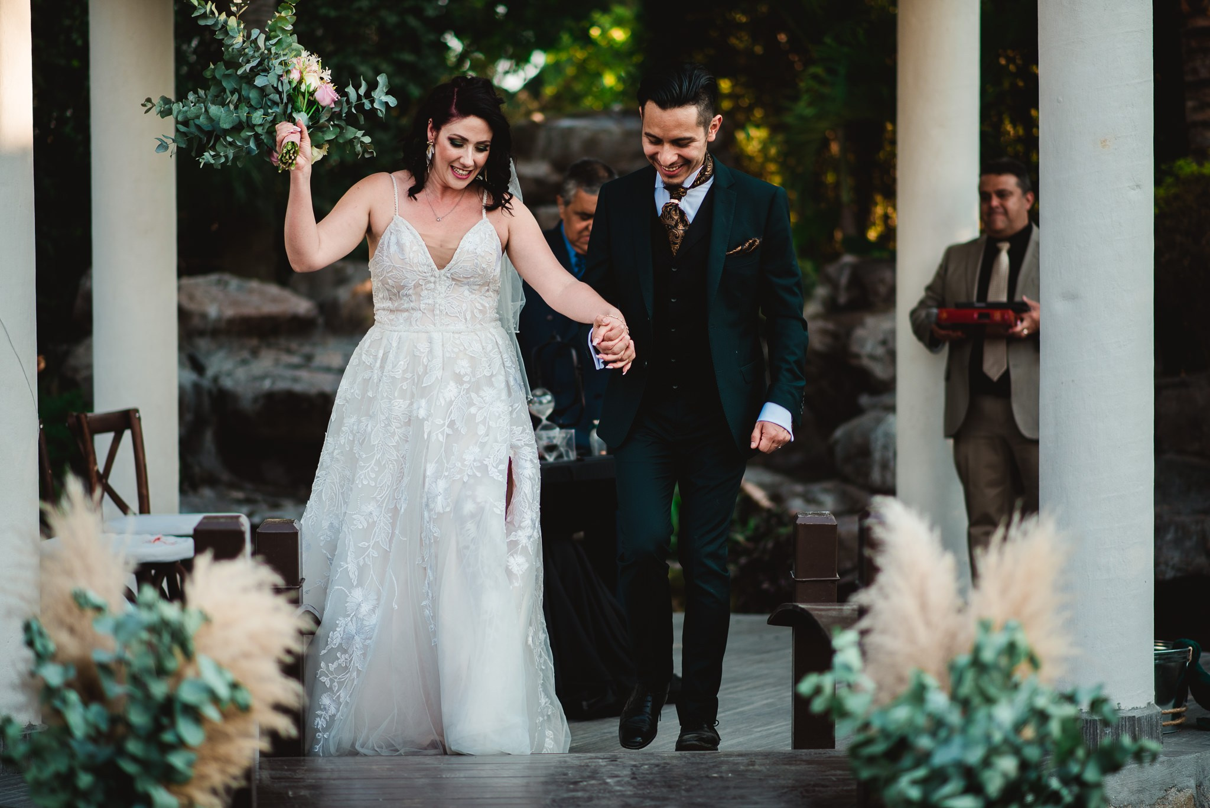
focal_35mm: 85
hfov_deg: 23.9
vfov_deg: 16.1
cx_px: 605
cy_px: 404
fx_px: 2858
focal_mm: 85
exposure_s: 1/800
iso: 100
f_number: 2
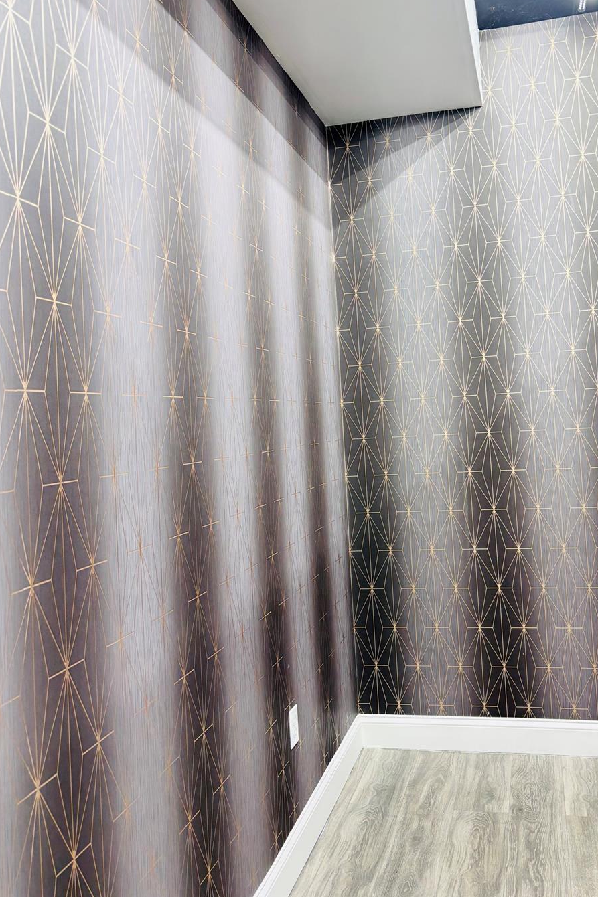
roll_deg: +2.6
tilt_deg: +2.1
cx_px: 362
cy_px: 386
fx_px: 773
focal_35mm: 31
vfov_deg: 60.0
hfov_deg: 42.1
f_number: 1.6
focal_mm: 5.96
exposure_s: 1/120
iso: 125
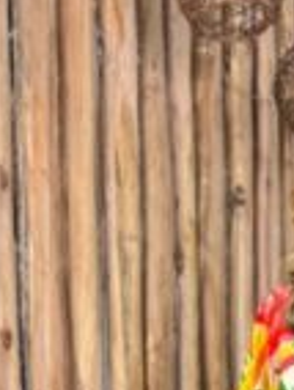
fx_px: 824
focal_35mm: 73
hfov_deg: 18.9
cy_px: 516
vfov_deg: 23.4
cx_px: 374
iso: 50
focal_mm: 5.7
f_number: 1.5
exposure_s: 1/120
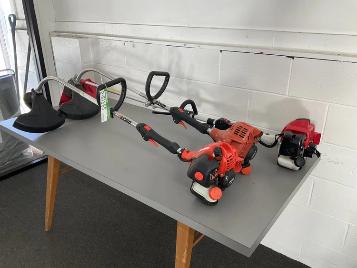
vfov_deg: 48.3
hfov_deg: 61.6
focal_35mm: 29
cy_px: 134
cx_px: 178
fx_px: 299
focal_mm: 3
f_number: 1.8
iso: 80
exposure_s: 1/60
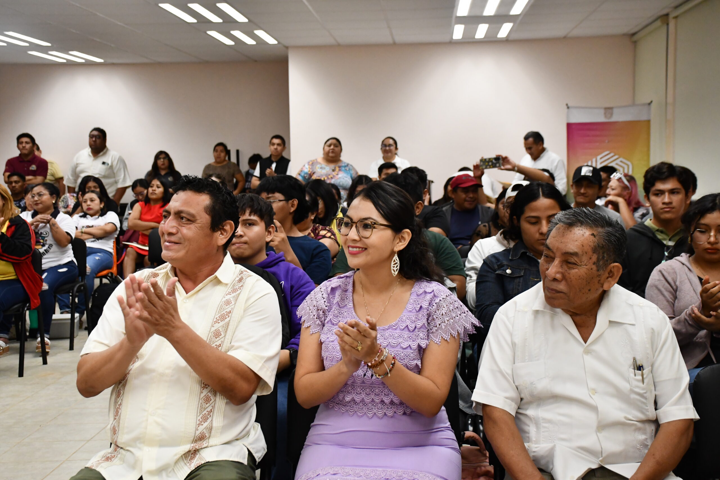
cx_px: 360
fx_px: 1040
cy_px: 240
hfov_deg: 38.2
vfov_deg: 26.0
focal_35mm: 52
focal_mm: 35
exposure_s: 1/250
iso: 3200
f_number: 5.6
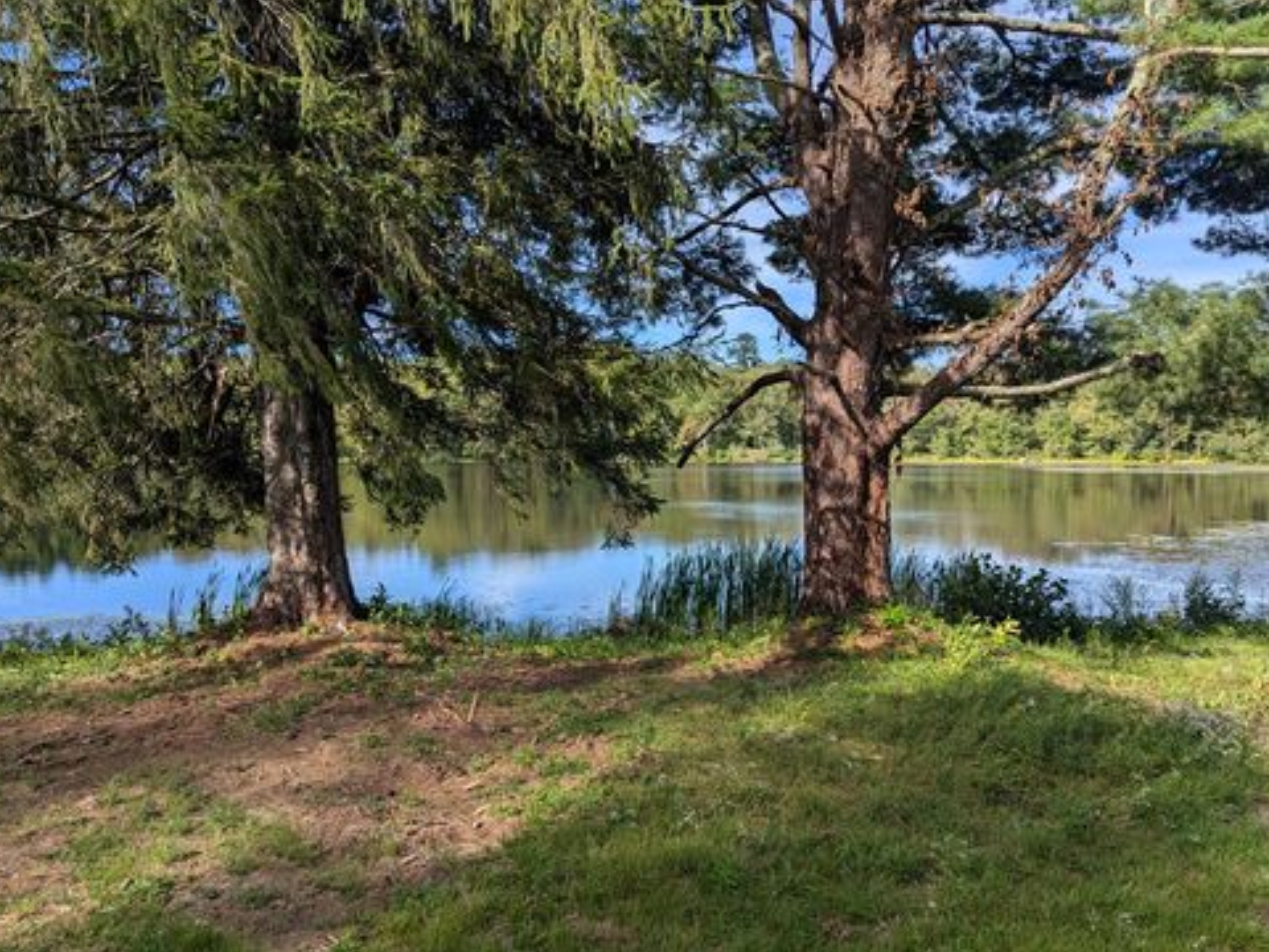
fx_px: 916
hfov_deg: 69.4
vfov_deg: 54.9
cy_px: 479
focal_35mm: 25
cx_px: 624
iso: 40
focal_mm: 6.81
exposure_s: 1/1300
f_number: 1.85
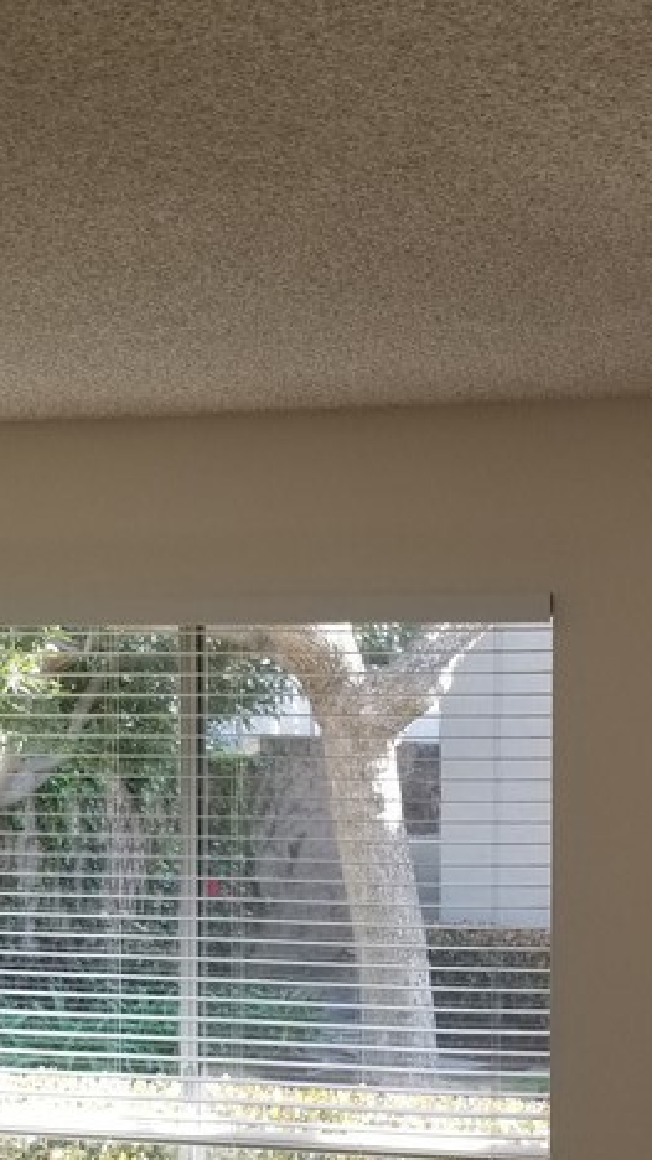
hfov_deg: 19.2
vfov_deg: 32.9
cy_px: 934
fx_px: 1907
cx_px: 511
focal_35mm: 62
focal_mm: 4.25
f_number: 1.7
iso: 50
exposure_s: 1/130
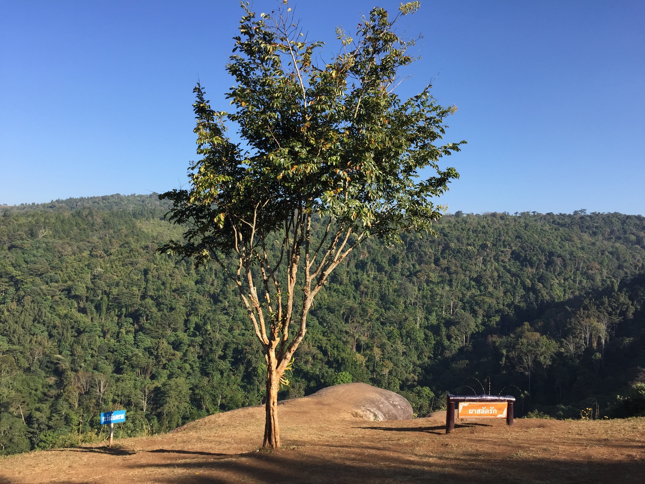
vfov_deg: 48.2
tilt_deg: +2.1
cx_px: 322
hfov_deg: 61.7
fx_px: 540
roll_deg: -4.9
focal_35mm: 29
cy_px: 242
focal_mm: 4.15
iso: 32
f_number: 2.2
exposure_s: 1/1099
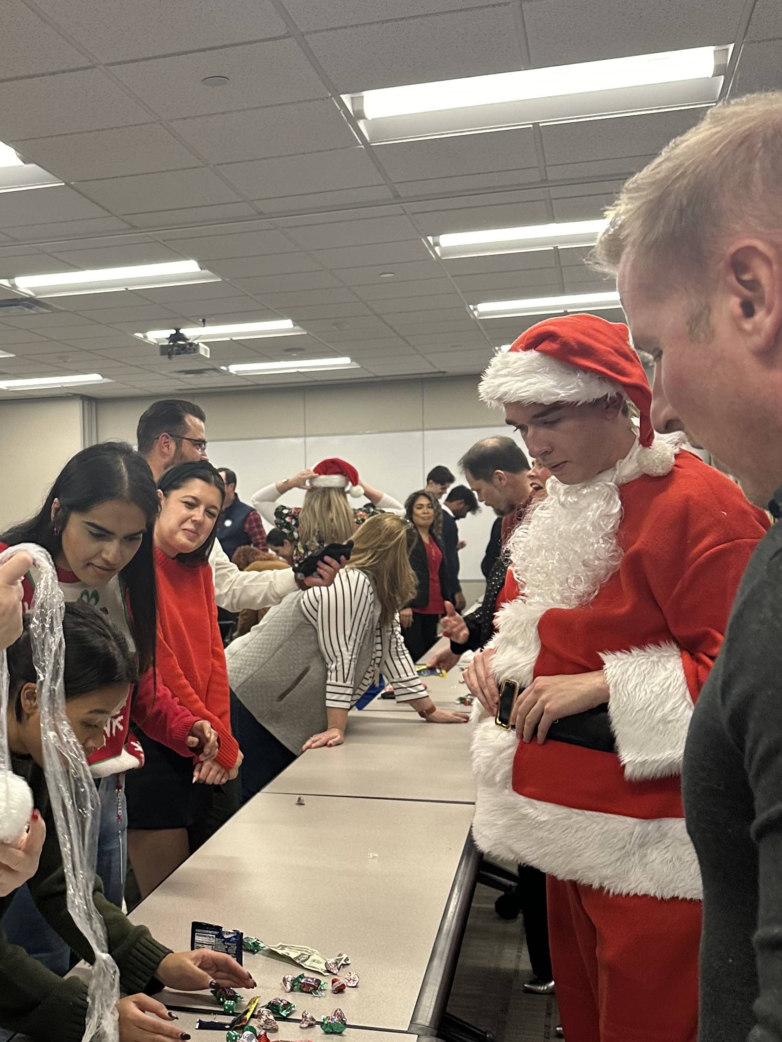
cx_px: 134
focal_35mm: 43
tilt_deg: -2.8
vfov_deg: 43.8
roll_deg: +1.0
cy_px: 587
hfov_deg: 32.5
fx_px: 1295
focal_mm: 6.86
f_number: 1.78
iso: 200
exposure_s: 1/120
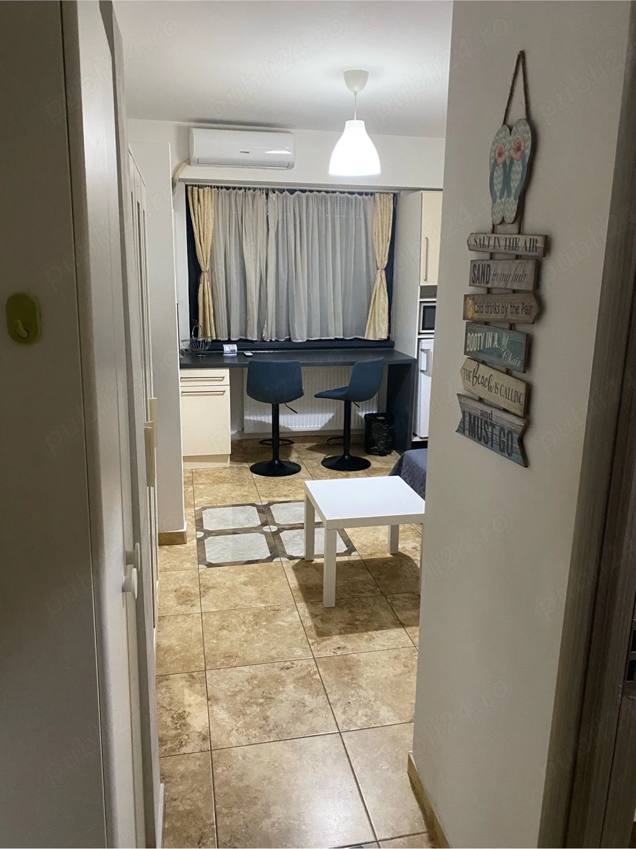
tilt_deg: -12.4
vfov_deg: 67.3
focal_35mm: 26
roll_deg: -1.4
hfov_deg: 53.0
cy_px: 424
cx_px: 318
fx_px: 637
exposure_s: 1/50
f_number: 1.8
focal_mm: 4.25
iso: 400
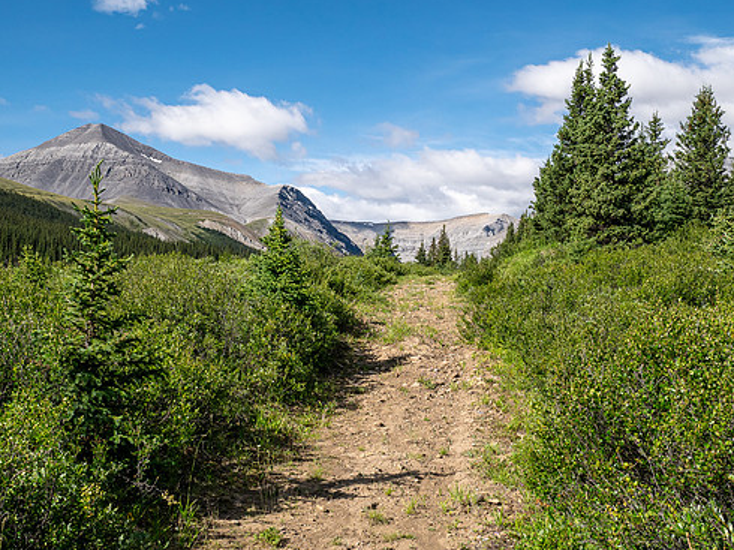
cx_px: 351
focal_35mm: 45
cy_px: 305
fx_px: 954
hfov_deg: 42.1
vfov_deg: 32.1
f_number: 8
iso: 200
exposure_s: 1/160
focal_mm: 19
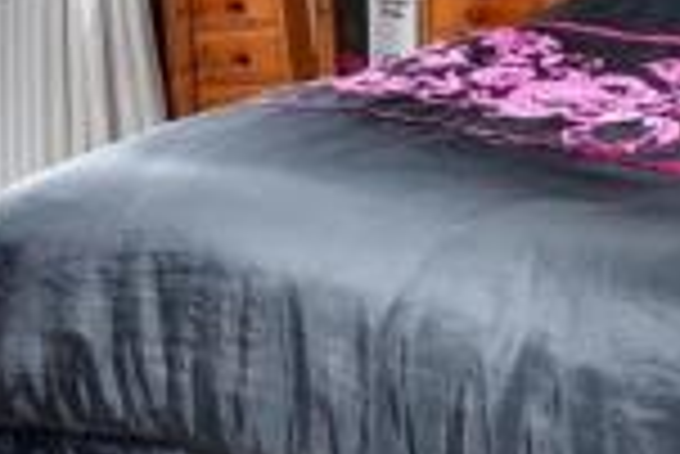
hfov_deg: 29.9
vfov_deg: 18.8
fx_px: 1229
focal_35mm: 65
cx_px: 585
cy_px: -196
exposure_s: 1/8
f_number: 8
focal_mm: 10
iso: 160
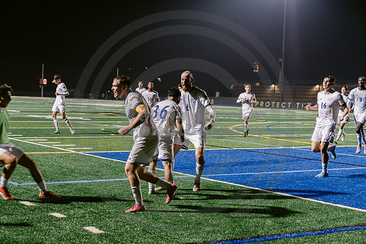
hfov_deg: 28.8
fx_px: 712
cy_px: 122
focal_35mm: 70
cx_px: 183
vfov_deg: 19.5
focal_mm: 70
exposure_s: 1/200
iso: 2500
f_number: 4.5
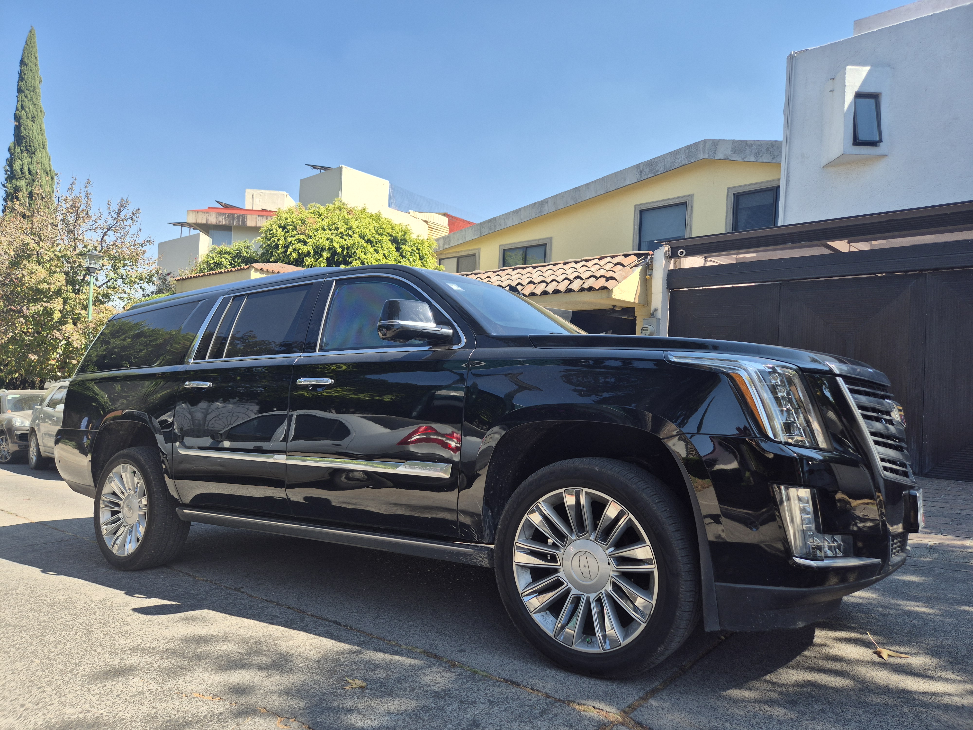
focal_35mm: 23
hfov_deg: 73.9
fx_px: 646
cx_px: 486
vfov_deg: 58.9
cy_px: 365
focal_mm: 5.4
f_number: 1.8
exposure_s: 1/650
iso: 25
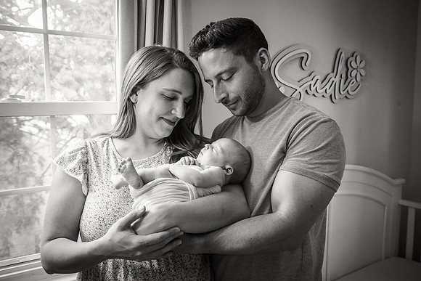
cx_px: 210
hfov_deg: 56.7
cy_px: 140
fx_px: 390
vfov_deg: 39.6
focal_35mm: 33
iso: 2000
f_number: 5.6
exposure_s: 1/100
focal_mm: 32
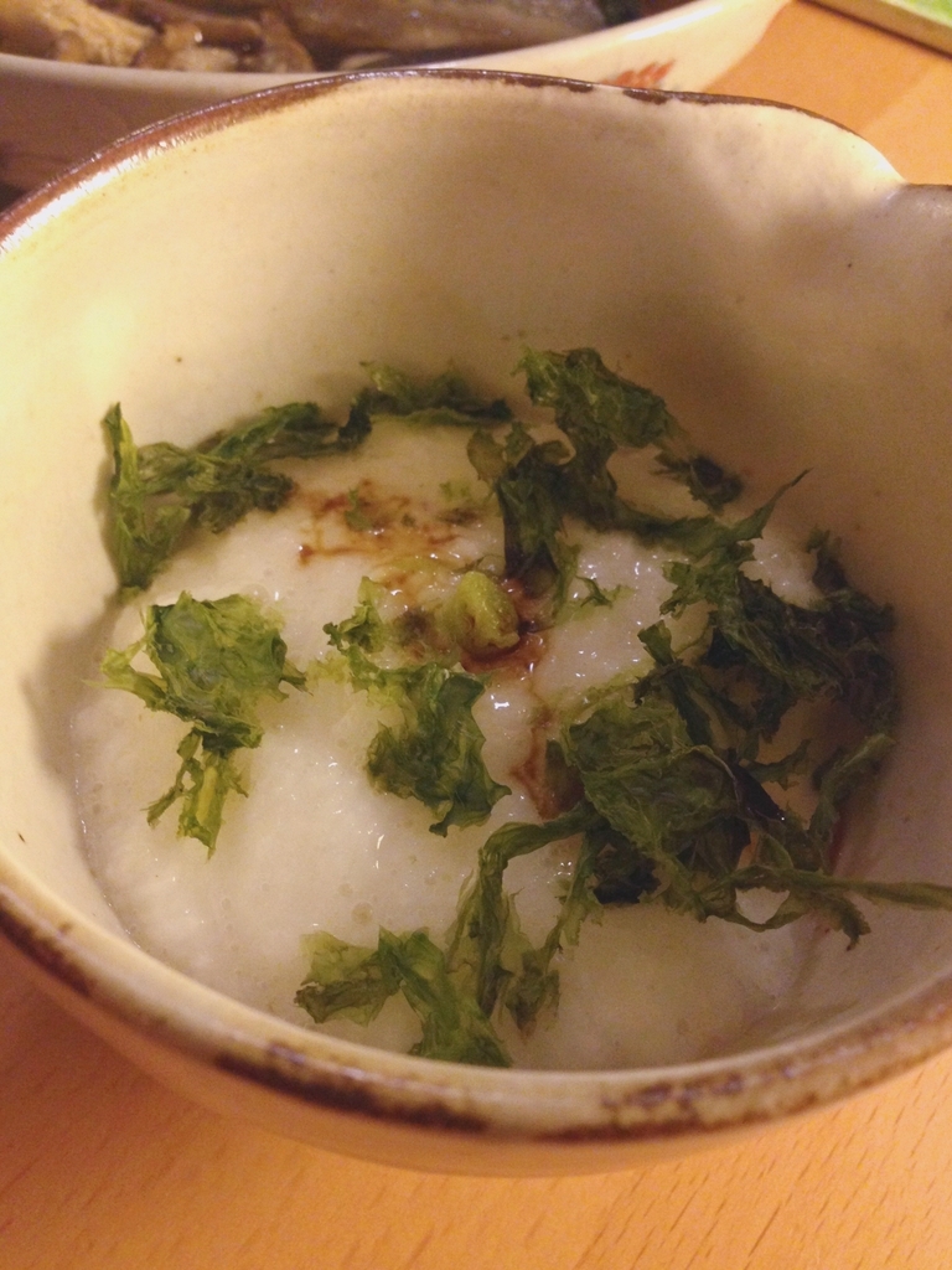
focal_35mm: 33
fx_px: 1210
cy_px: 635
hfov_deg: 42.9
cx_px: 476
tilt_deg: -54.3
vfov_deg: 55.4
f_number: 2.4
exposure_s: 1/20
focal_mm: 4.12
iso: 250
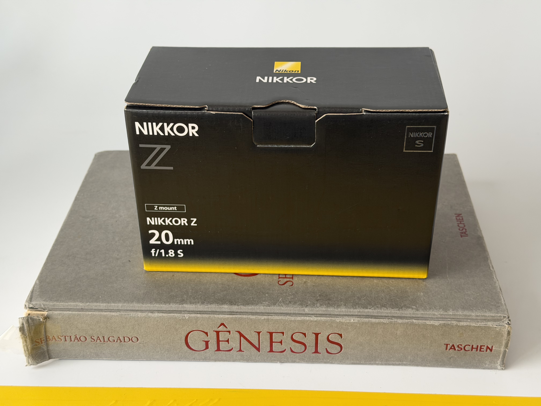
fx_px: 750
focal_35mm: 48
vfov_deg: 30.3
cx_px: 270
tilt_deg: -34.7
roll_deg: +1.4
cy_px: 203
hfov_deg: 39.7
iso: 64
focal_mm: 6.76
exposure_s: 1/121
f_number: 1.78
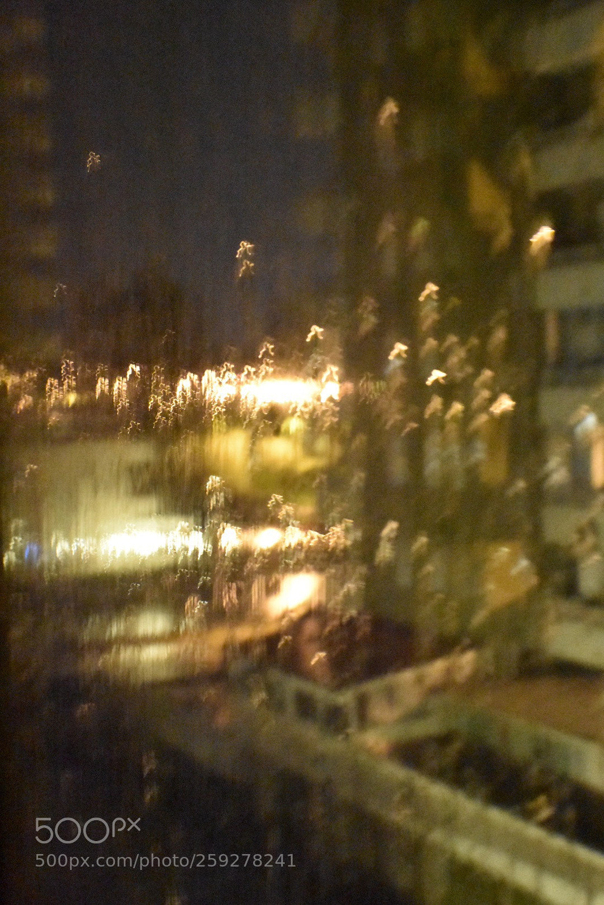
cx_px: 302
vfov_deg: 37.8
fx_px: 1321
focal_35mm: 52
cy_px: 452
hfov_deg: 25.8
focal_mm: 35
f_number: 14
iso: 25600
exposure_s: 1
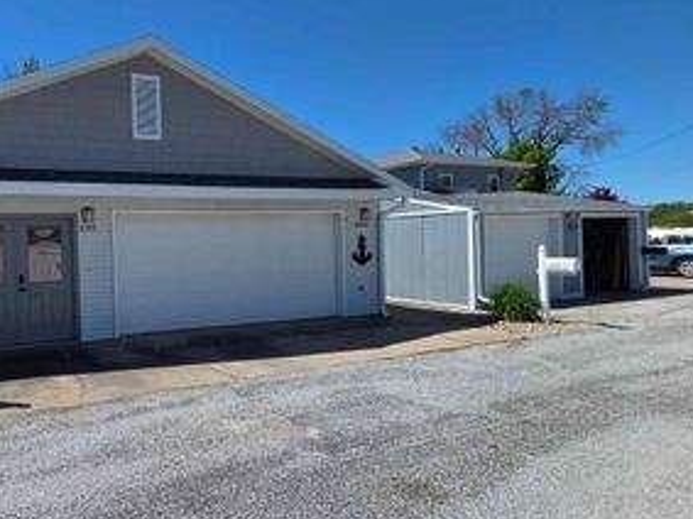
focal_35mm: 23
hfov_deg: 67.0
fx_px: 460
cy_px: 244
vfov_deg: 58.8
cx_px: 137
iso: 40
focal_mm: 2.2
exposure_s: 1/2945
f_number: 1.9
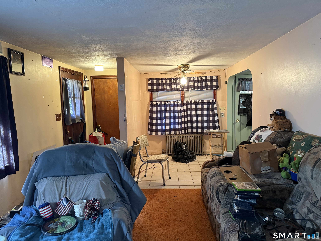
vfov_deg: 56.8
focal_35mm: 24
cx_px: 160
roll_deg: +2.0
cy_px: 120
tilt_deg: -4.6
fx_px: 223
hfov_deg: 71.6
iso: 640
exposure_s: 1/60
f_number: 1.78
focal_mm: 6.76
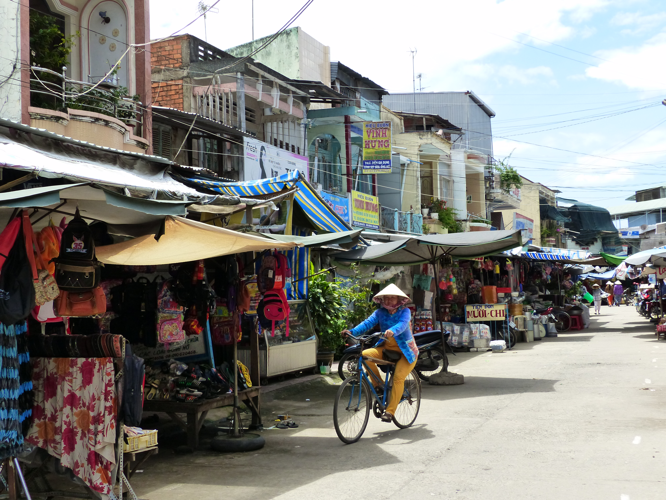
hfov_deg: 42.1
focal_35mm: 45
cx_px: 333
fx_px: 866
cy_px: 250
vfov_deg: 32.2
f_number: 4
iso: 250
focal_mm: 7.8
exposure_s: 1/640
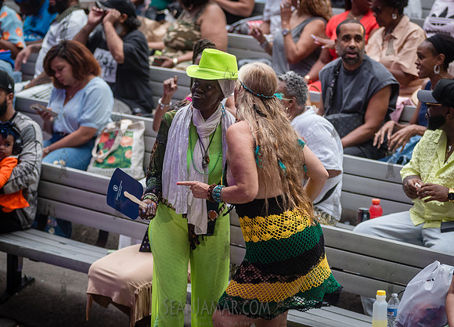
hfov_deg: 12.7
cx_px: 212
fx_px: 2040
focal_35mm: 158
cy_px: 147
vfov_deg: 9.2
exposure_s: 1/320
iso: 1000
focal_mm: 120
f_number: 3.2
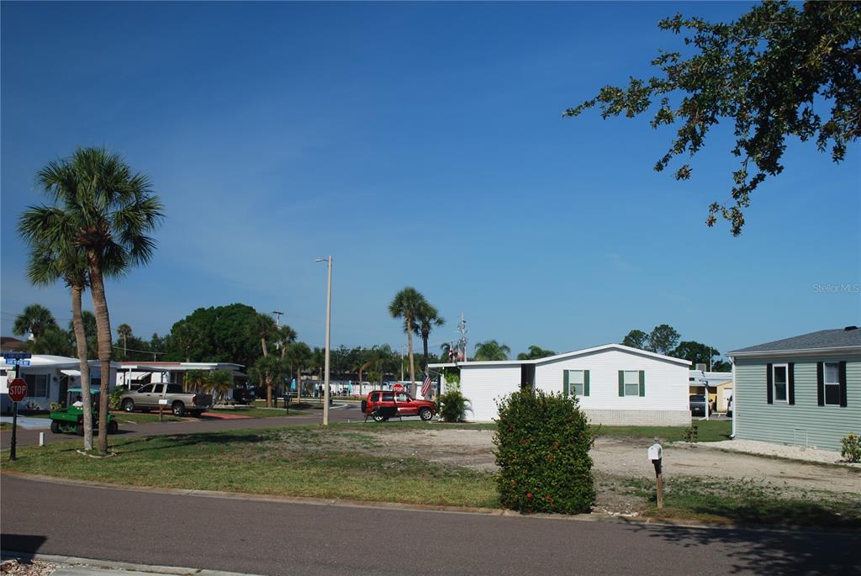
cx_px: 430
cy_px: 288
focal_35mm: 39
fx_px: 934
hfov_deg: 49.5
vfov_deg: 34.3
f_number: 7.1
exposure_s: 1/200
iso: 100
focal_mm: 26
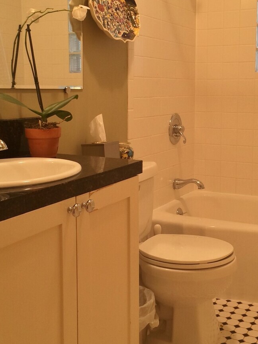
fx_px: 497
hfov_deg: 29.0
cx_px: 161
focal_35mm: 50
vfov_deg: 38.1
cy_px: 145
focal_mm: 4.12
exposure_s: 1/30
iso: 80
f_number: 2.2
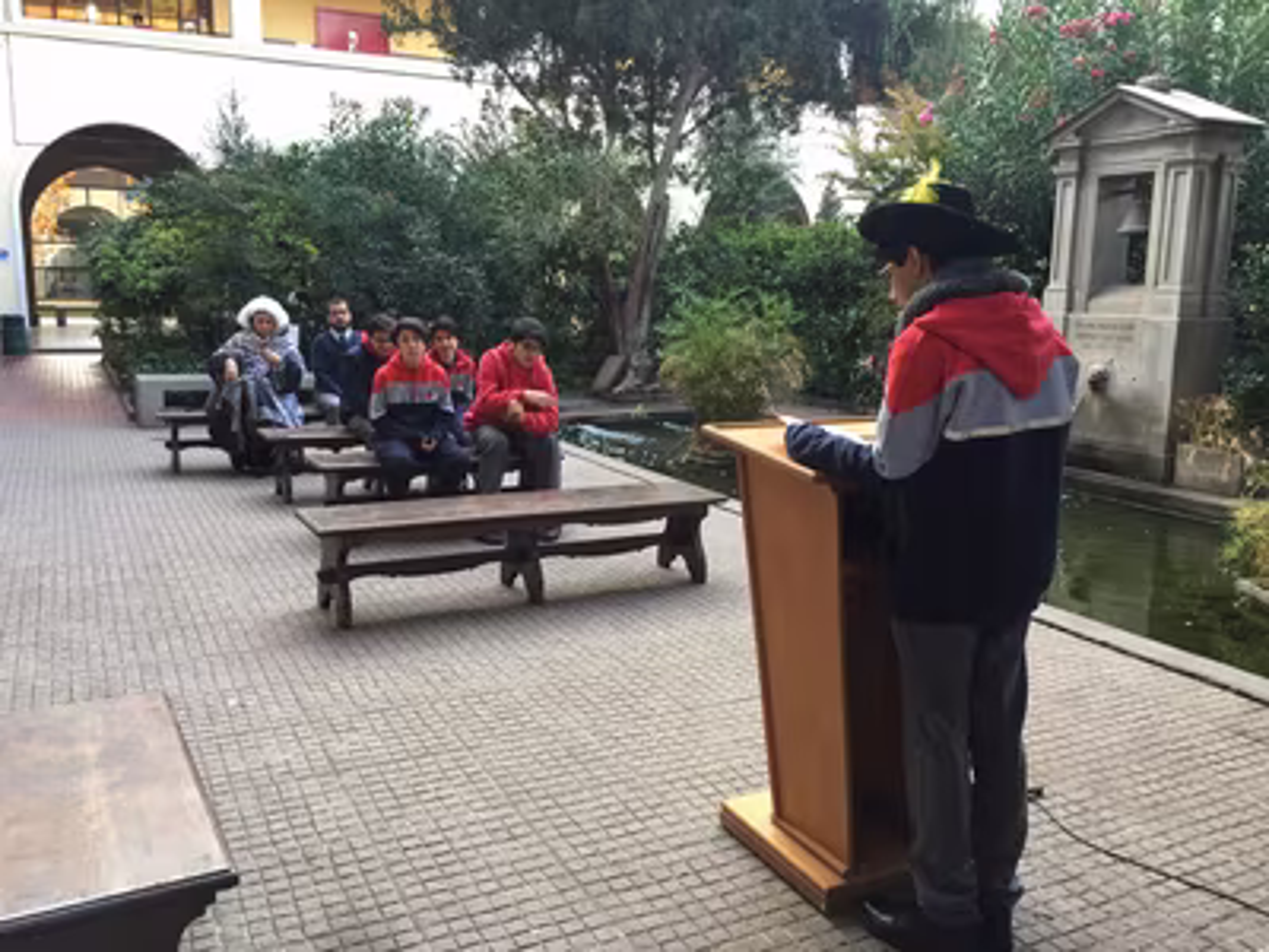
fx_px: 1063
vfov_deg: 48.2
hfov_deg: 61.7
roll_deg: -1.8
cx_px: 634
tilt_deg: -9.5
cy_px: 476
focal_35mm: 29
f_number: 2.2
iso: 40
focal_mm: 4.15
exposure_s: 1/33
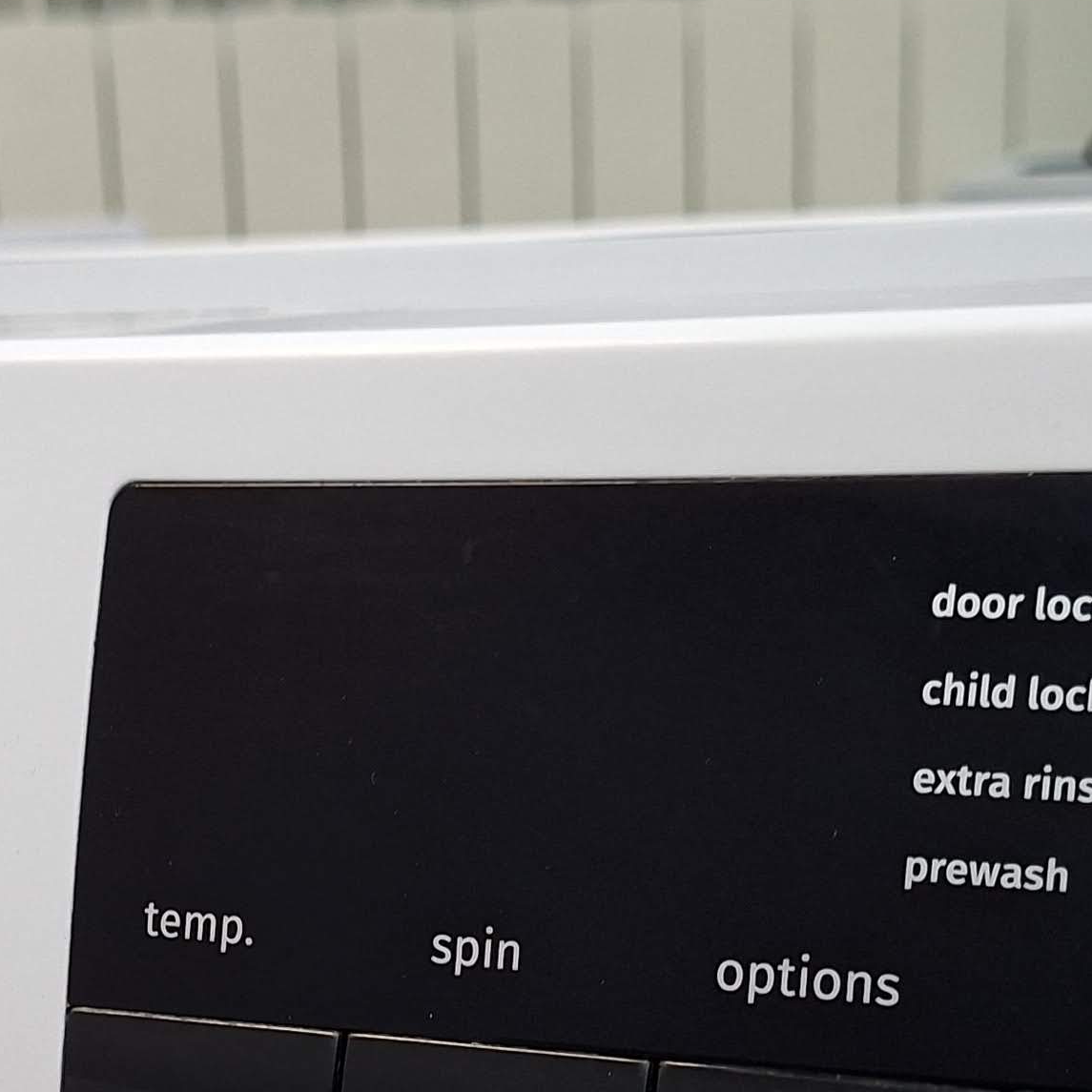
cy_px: 989
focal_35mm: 71
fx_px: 2534
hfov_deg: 24.1
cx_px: 286
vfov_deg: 23.6
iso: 250
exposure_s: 1/100
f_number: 1.8
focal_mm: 5.54
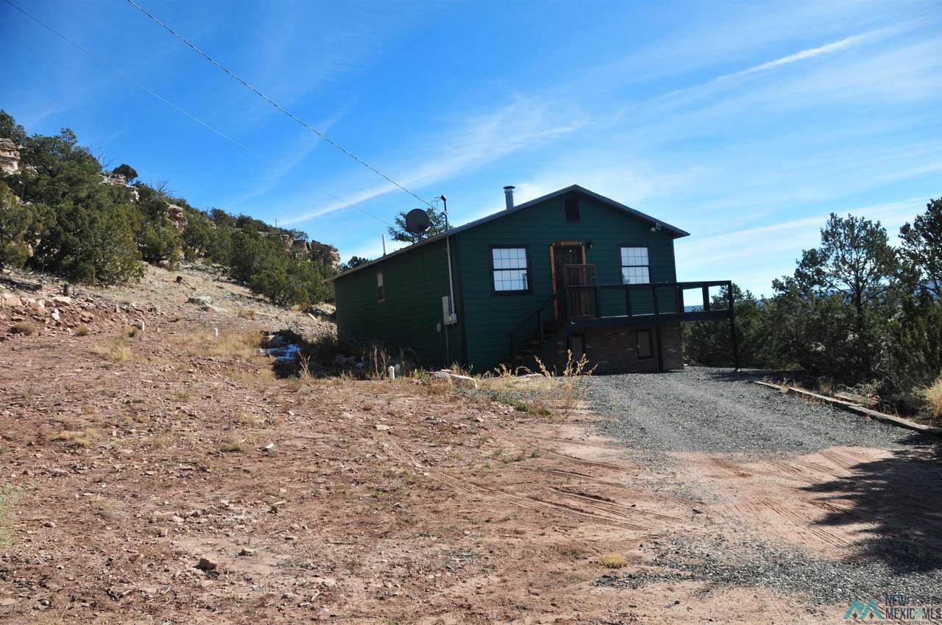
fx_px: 706
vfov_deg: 47.8
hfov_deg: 67.4
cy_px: 312
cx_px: 471
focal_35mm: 27
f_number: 4.5
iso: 200
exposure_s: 1/1250
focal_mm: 18
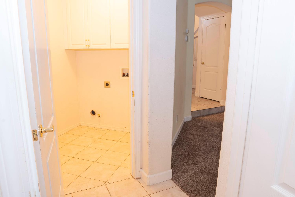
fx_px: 197
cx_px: 148
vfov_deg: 53.1
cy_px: 98
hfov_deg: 73.7
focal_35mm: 24
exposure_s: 1/1.67
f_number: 11
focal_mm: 16
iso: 125
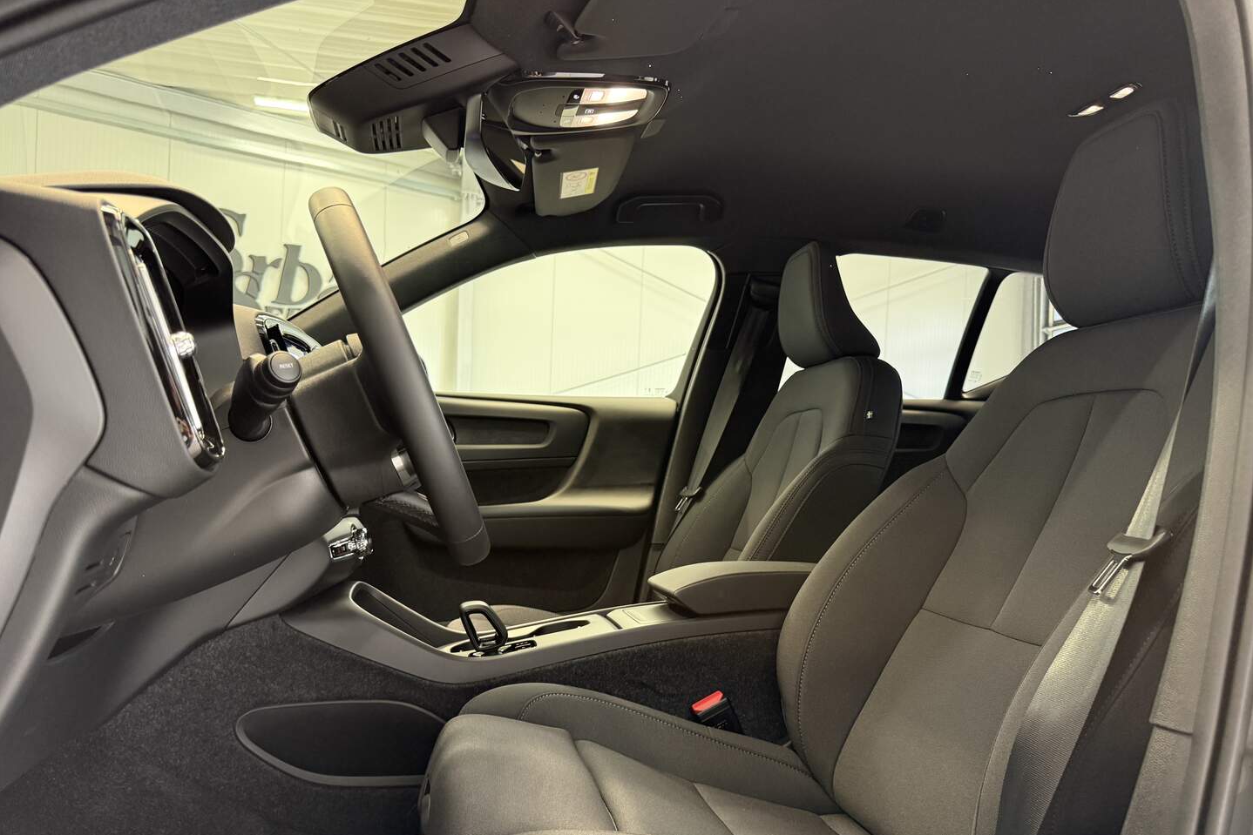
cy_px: 468
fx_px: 870
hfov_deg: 71.5
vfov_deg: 51.2
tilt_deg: -0.4
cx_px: 626
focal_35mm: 25
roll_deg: -2.1
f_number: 1.78
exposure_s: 1/50
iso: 250
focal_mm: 6.76
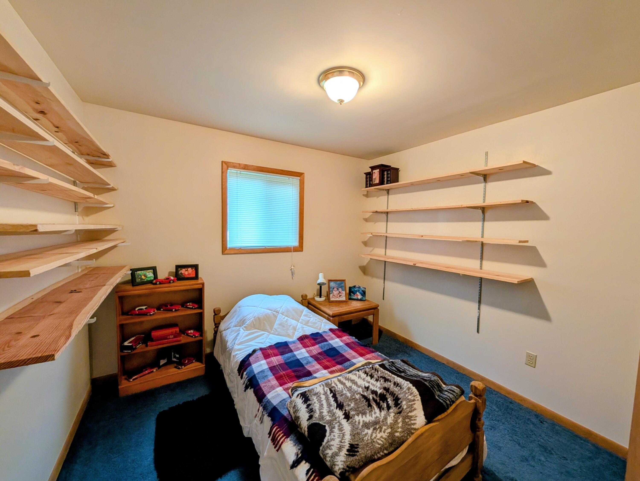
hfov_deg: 110.5
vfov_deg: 94.6
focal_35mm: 12
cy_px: 240
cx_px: 320
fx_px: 222
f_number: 1.7
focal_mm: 2.02
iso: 110
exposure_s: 1/60
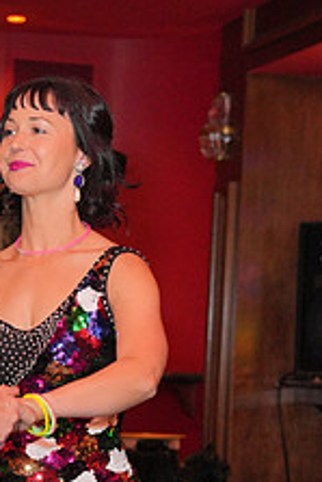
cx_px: -44
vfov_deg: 15.2
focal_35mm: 130
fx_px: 1741
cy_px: 566
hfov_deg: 10.4
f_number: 4
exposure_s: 1/200
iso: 4000
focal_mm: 50
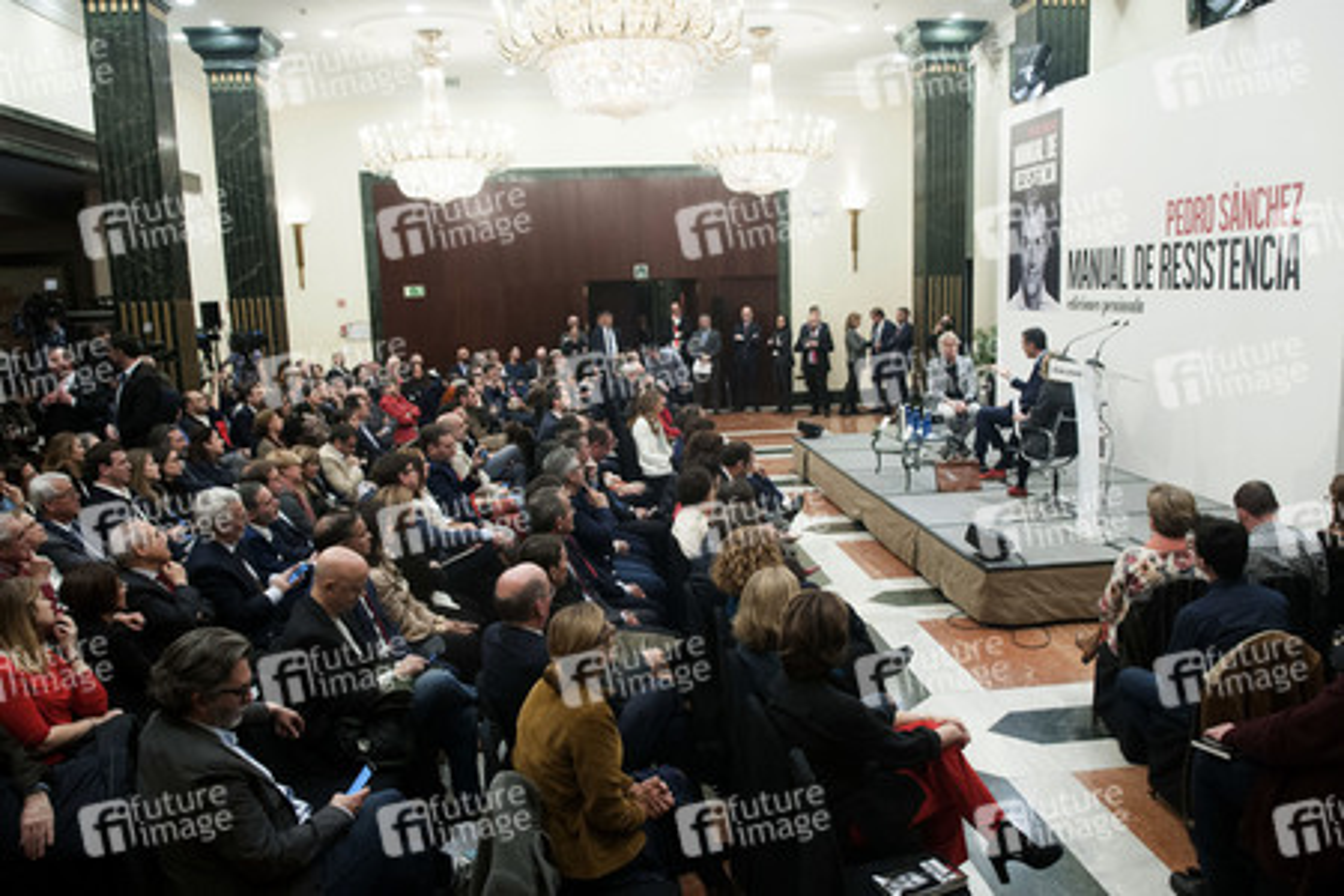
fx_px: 952
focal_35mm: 26
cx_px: 672
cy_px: 448
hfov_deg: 70.4
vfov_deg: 50.4
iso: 1000
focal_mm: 17
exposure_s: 1/160
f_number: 2.8
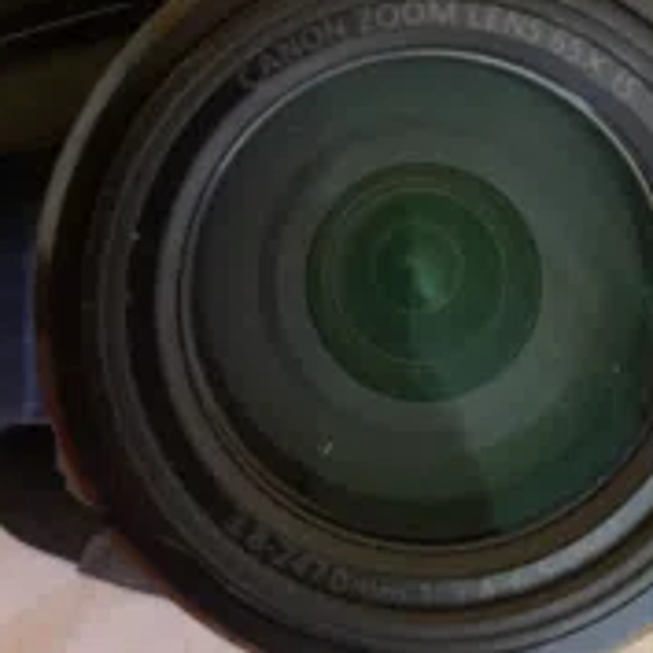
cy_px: 33
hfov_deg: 34.0
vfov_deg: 31.9
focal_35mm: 50
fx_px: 1067
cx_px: 280
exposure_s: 1/30
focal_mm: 4.25
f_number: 1.8
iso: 800
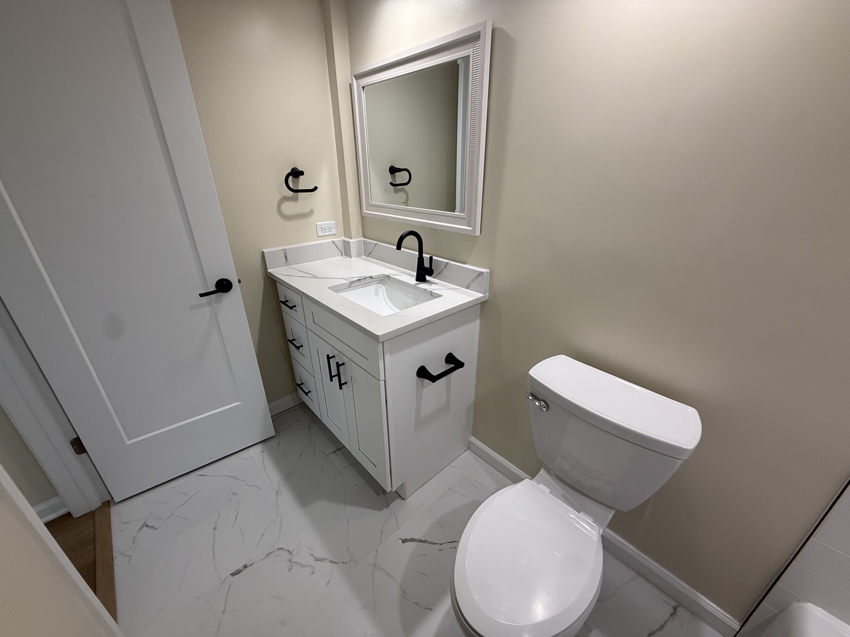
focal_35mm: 14
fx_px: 344
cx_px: 425
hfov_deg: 102.1
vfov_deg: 85.7
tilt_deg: -23.0
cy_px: 318
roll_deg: +0.9
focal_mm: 2.22
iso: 100
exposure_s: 1/120
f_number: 2.2
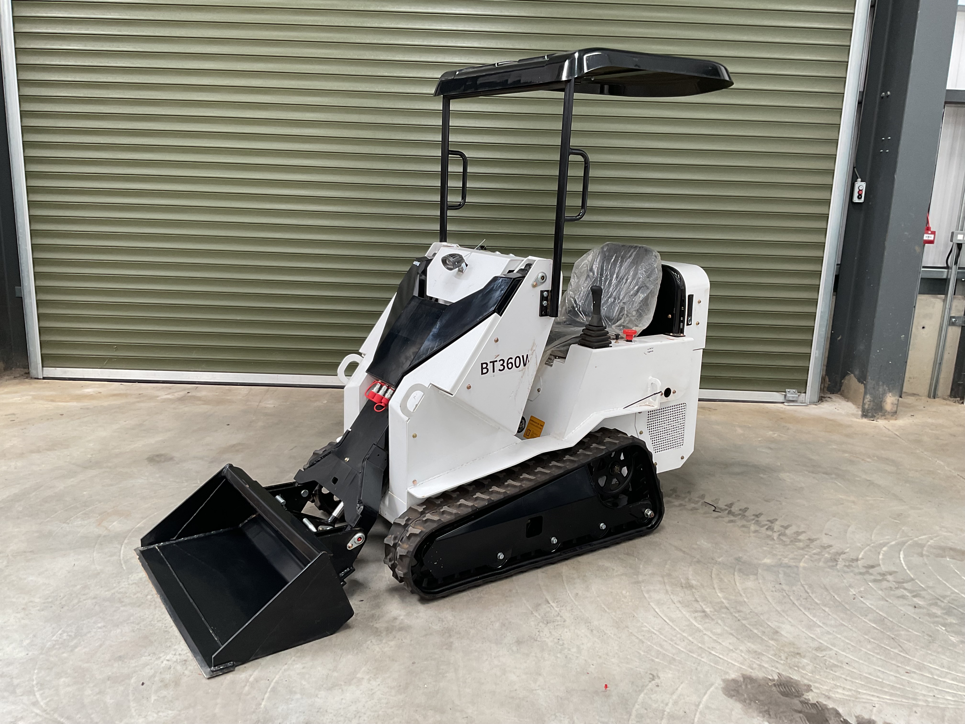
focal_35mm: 29
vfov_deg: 48.2
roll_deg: -1.5
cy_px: 362
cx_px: 482
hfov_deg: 61.7
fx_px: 808
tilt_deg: -13.2
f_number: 1.8
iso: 50
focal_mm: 3
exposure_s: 1/120
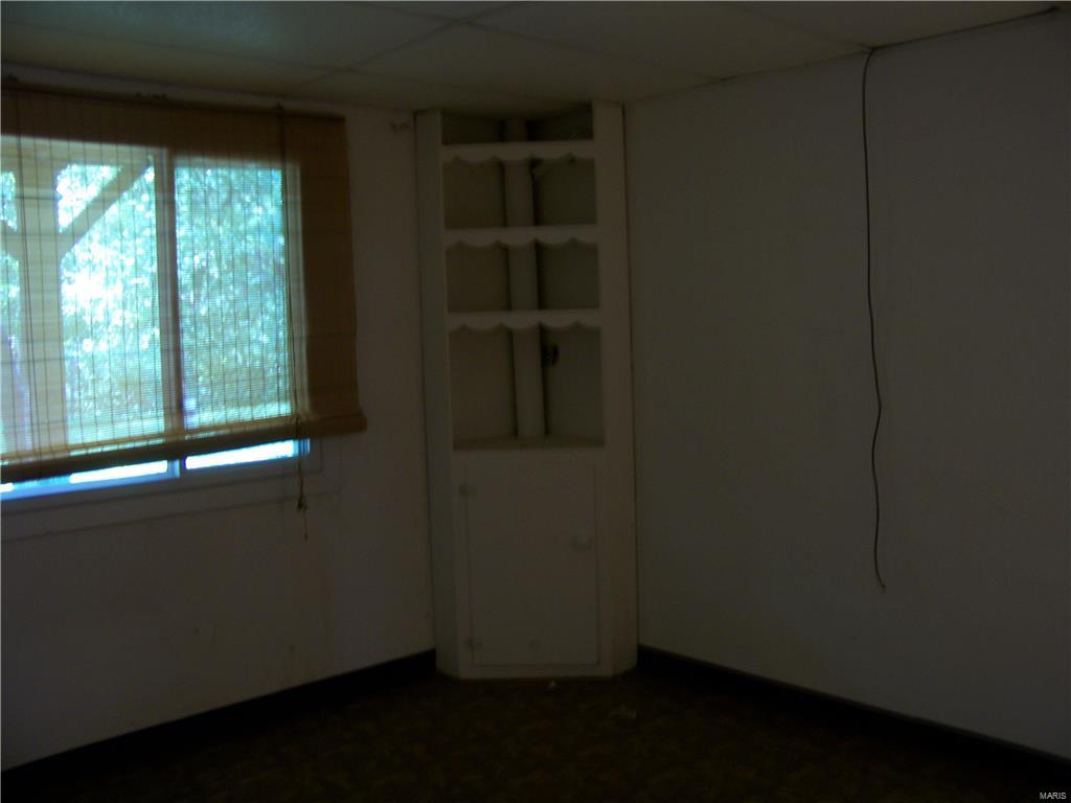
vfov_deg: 39.7
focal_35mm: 36
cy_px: 402
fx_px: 1114
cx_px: 536
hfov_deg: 51.4
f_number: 2.8
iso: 64
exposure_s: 1/2
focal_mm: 5.85
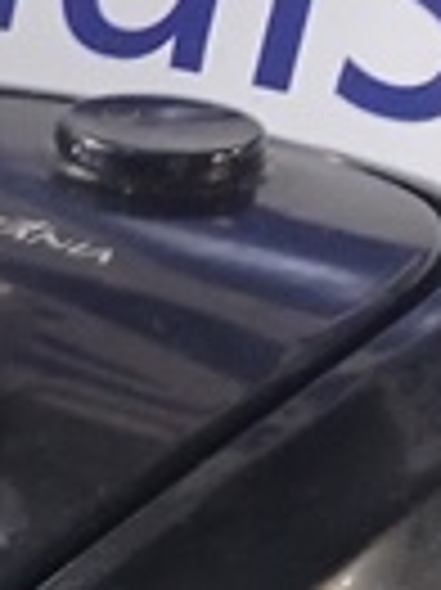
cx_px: -1336
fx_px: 3726
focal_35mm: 219
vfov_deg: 9.0
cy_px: 585
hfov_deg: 5.8
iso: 381
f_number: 1.79
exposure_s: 1/24
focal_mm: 4.7
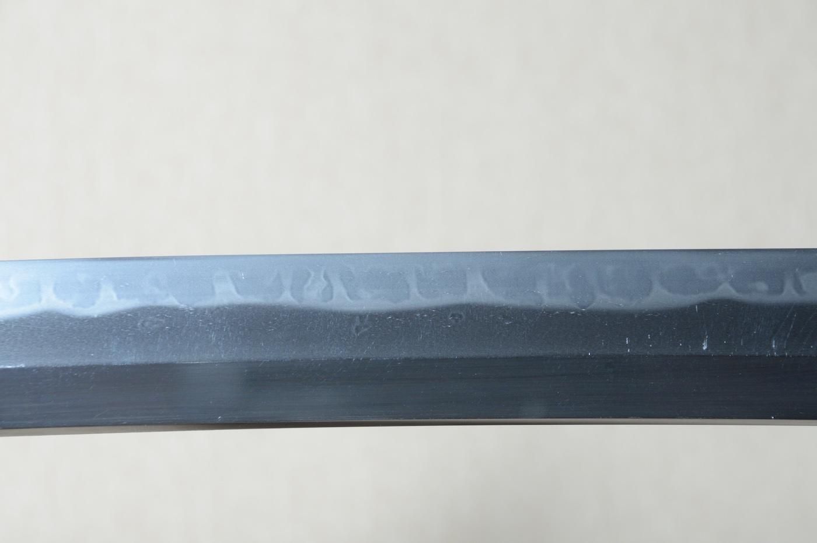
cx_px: 408
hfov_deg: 14.4
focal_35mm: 142
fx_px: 3231
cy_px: 272
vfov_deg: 9.6
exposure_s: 1/1.6
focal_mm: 95
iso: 400
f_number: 11
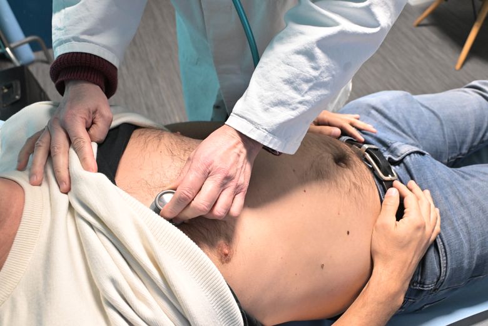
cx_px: 244
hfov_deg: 65.5
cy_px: 163
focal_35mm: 28
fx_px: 380
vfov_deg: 46.4
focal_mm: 28
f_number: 6.3
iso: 4000
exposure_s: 1/50
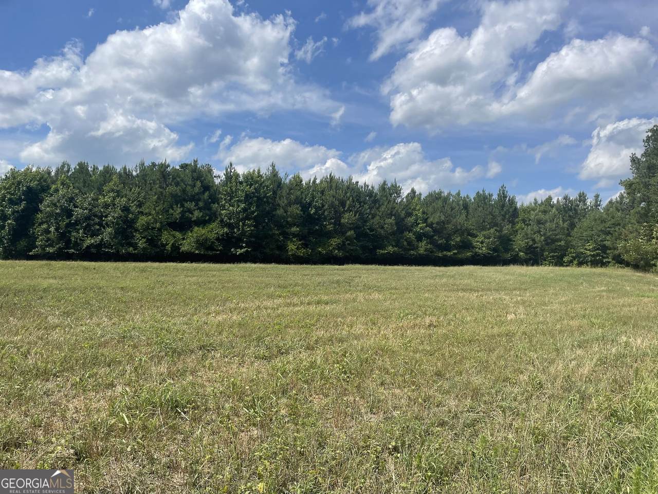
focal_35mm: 26
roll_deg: -0.8
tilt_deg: +0.9
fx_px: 494
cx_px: 329
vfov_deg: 53.1
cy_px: 247
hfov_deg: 67.3
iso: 32
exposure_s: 1/5051
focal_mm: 4.2
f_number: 1.6
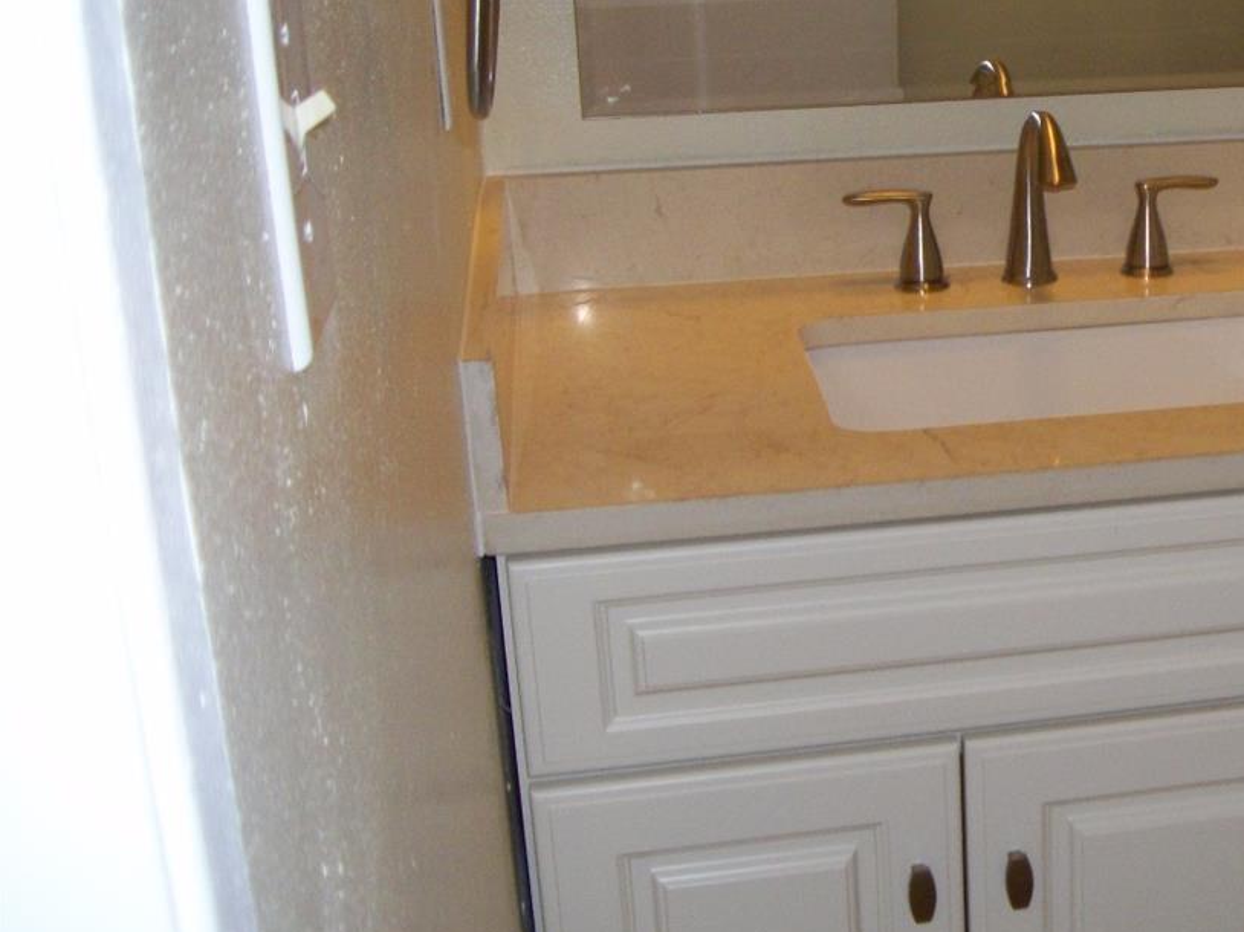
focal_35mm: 59
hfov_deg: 31.1
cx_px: 1143
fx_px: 2120
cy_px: 417
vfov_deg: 24.8
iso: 160
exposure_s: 1/60
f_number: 2.9
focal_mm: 5.7
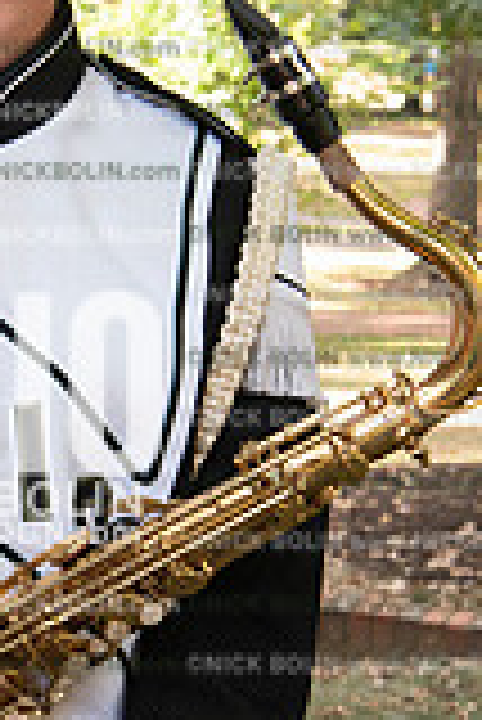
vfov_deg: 15.2
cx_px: -27
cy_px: 418
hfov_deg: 10.1
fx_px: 2705
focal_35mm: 135
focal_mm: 48
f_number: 8
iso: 800
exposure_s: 1/100
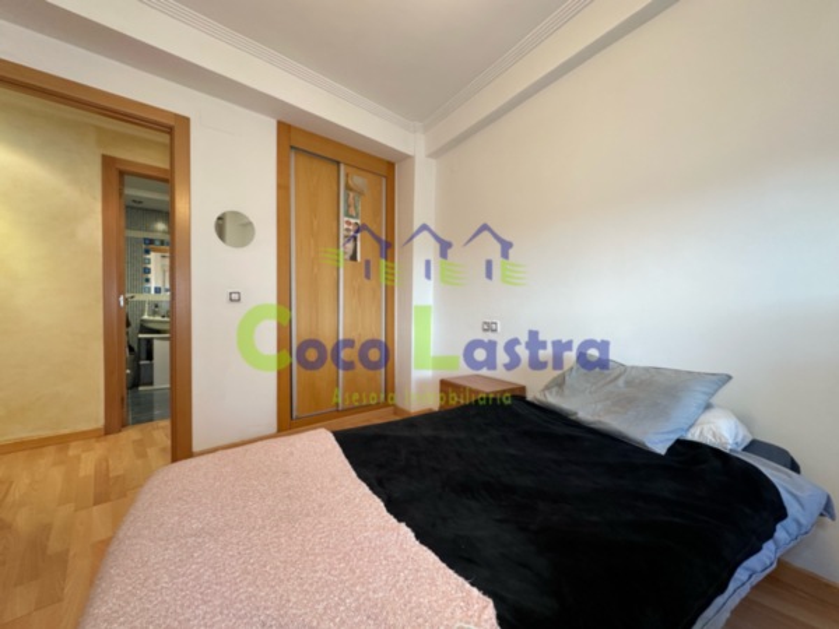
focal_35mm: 14
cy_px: 314
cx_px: 420
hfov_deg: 102.1
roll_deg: -0.7
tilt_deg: -0.4
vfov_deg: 85.7
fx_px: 339
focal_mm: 2.22
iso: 160
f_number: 2.2
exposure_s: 1/100
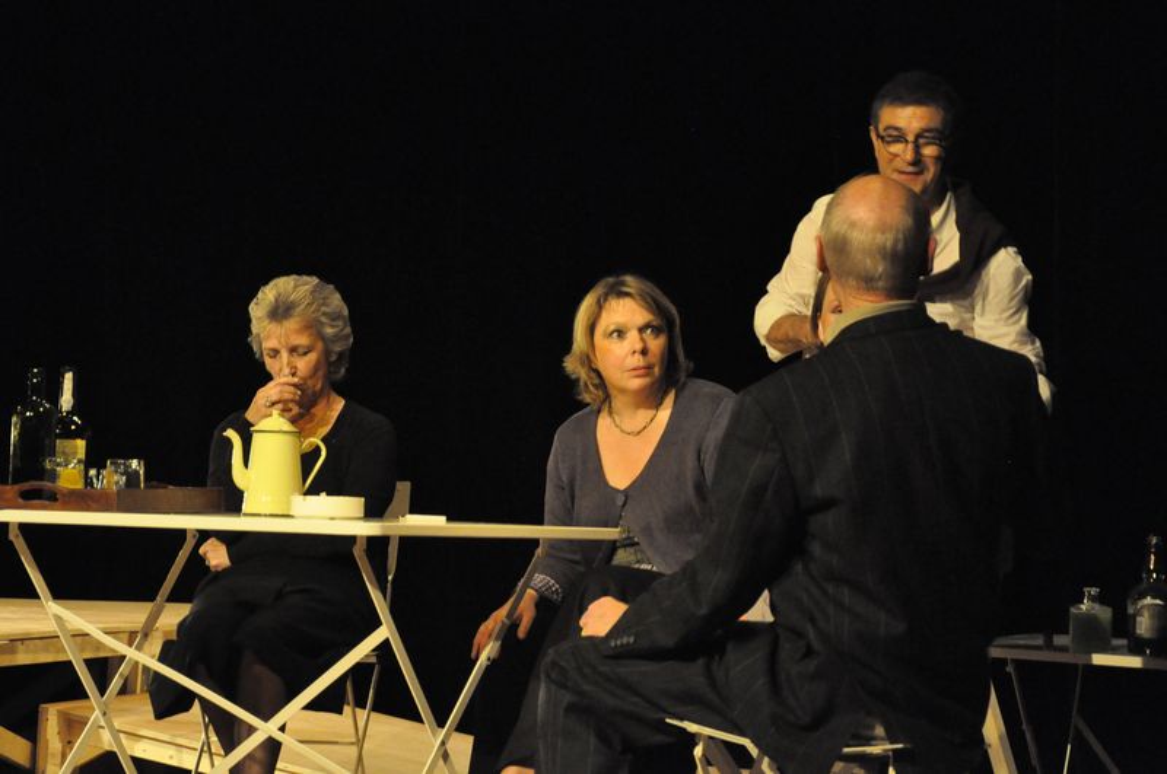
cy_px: 387
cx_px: 584
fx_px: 3205
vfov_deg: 13.8
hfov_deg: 20.6
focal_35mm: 99
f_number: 5.3
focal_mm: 66
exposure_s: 1/60
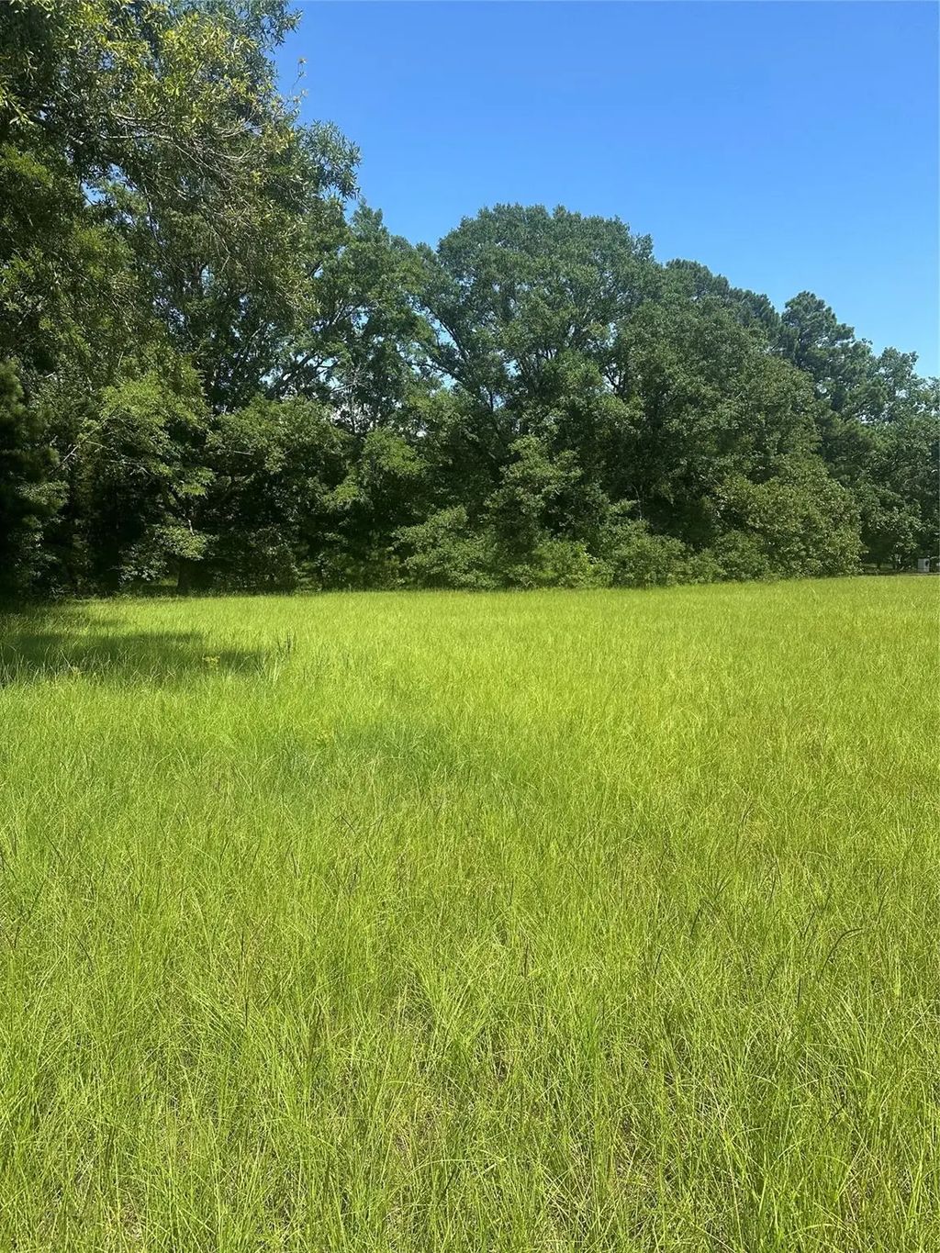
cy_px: 626
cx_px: 470
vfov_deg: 71.6
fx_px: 869
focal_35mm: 24
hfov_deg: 56.8
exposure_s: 1/2882
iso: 80
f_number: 1.78
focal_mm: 6.86
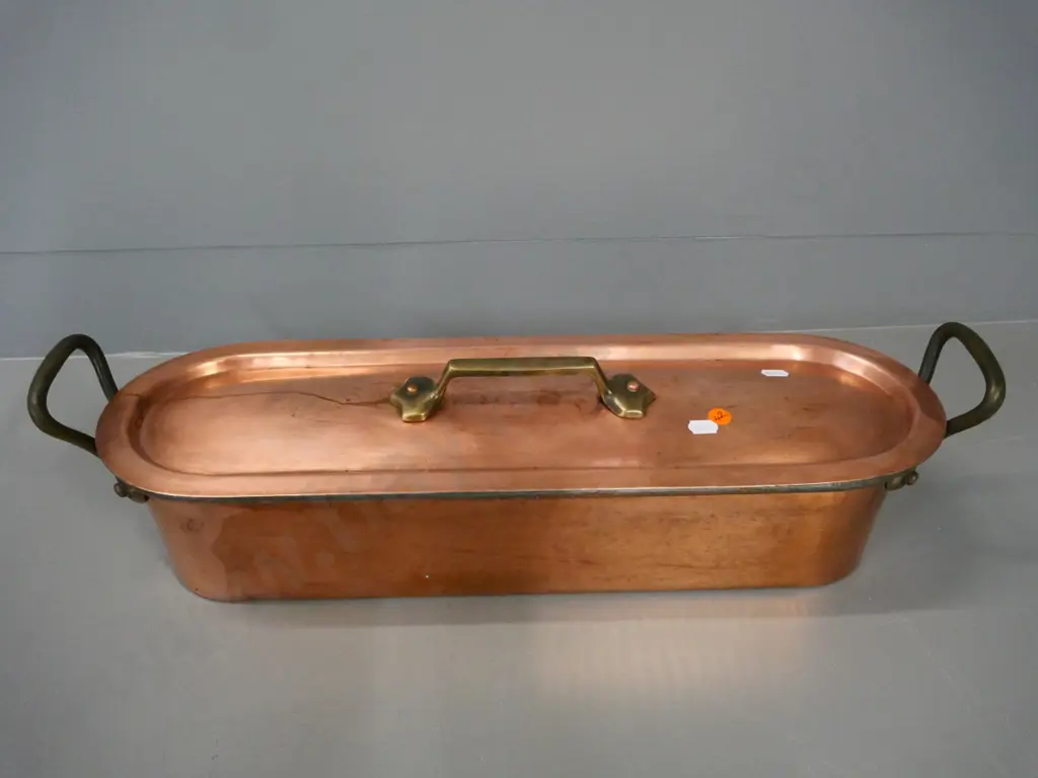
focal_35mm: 30
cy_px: 389
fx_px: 900
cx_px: 519
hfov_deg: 60.0
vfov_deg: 46.8
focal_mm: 15
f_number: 5.6
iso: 3200
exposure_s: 1/80
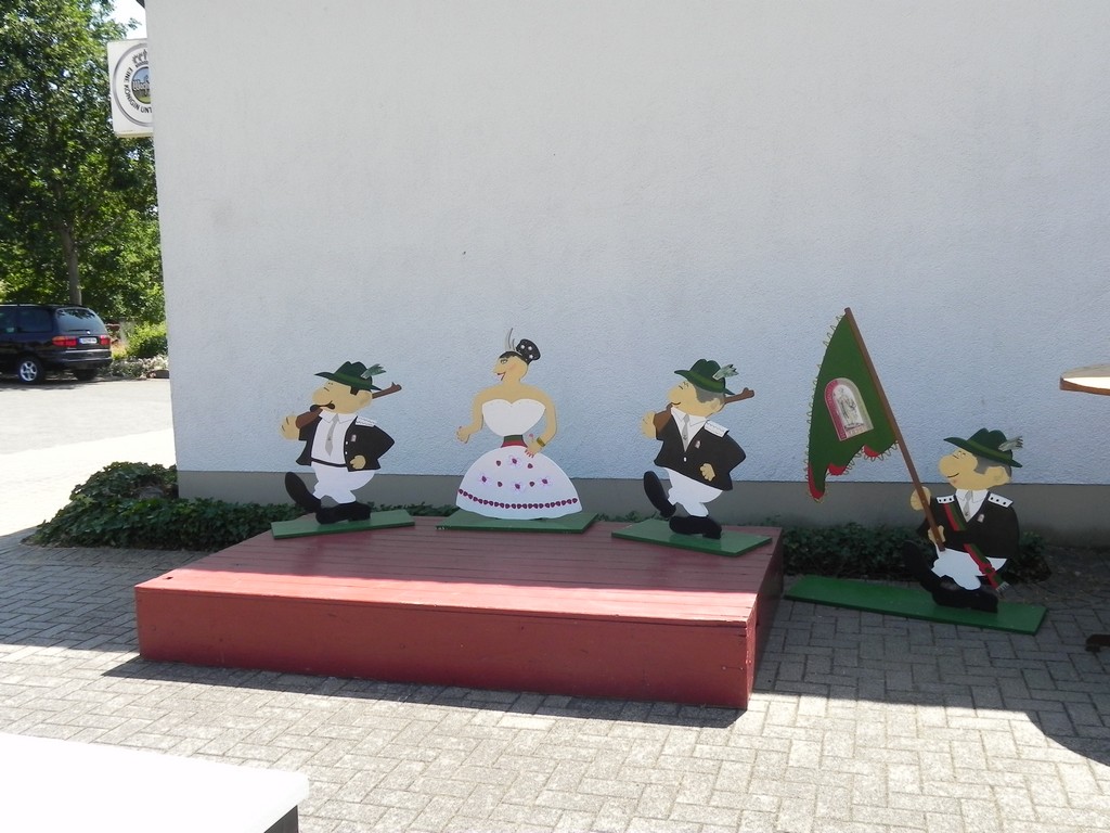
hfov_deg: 55.4
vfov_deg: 42.9
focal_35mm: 33
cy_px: 416
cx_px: 555
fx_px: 1058
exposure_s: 1/228
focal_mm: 5.9
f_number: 5.6
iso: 160
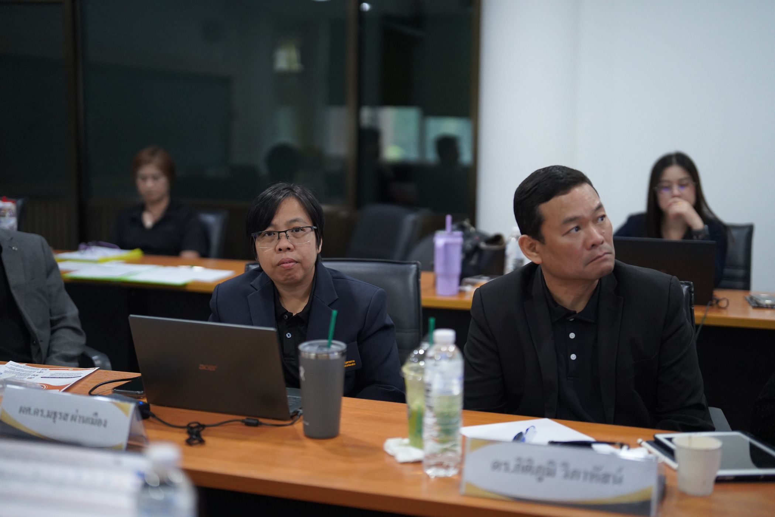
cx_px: 388
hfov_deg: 39.6
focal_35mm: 50
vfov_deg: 27.0
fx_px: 1076
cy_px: 258
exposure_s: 1/2500
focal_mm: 50
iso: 4000
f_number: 1.2
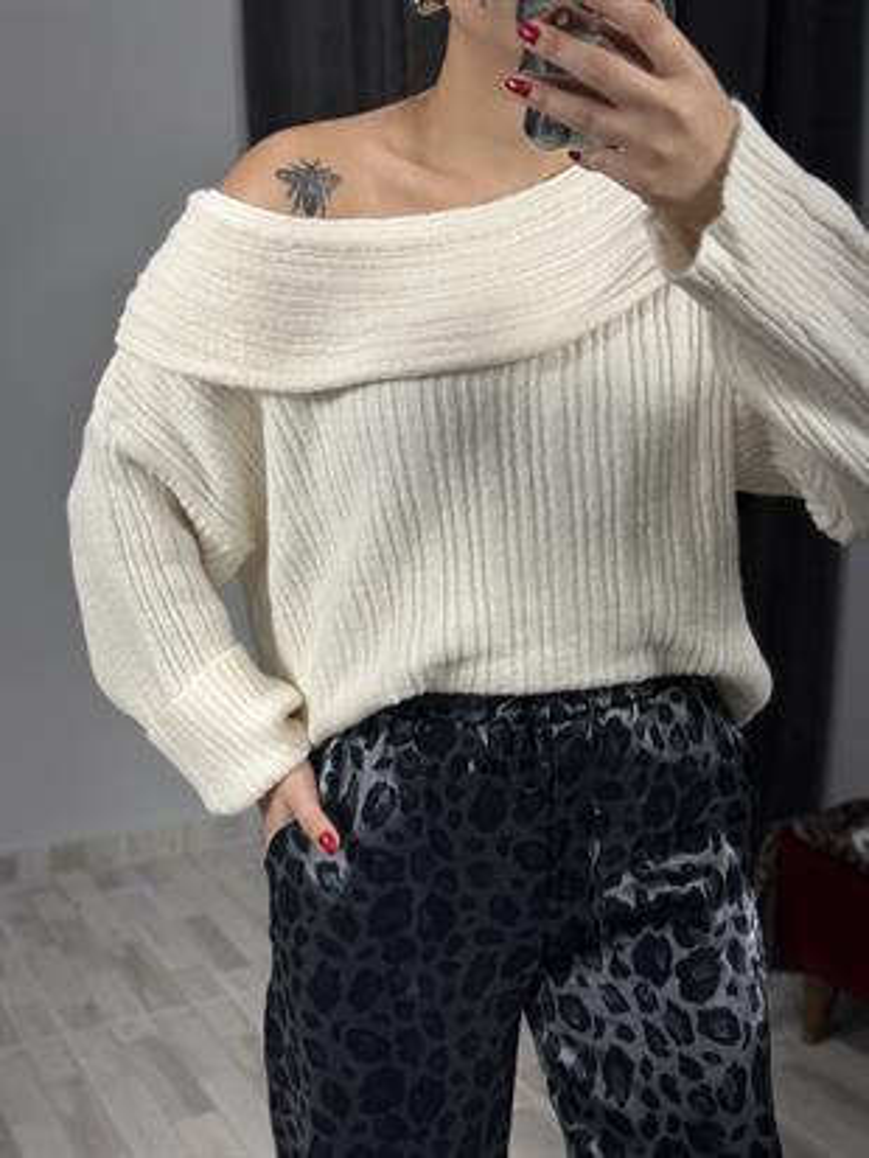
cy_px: 579
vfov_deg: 39.6
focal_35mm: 48
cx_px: 434
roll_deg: +3.1
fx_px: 1606
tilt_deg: -32.8
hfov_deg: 30.3
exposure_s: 1/177
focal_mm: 6.86
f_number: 1.78
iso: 64
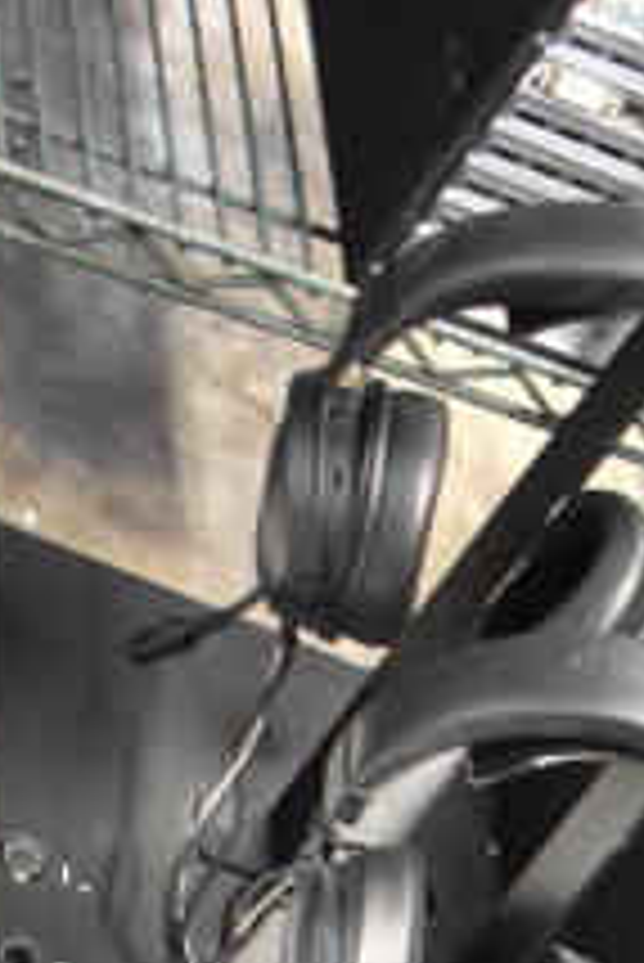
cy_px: 2050
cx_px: 621
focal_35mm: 141
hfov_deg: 9.7
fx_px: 3777
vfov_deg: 12.4
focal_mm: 22
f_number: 3.8
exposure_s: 1/30
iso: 8000
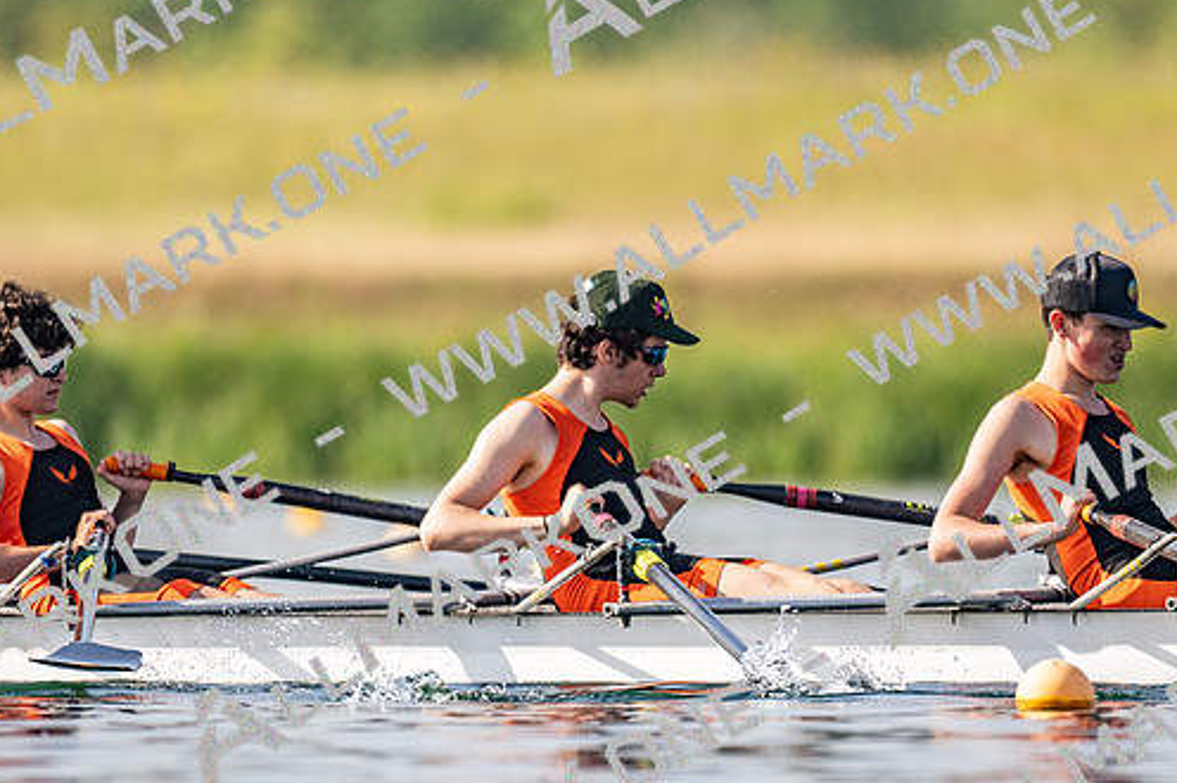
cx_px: 674
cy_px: 425
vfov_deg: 1.3
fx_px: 34371
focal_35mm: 1052
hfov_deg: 2.0
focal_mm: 600
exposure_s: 1/2500
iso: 180
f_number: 4
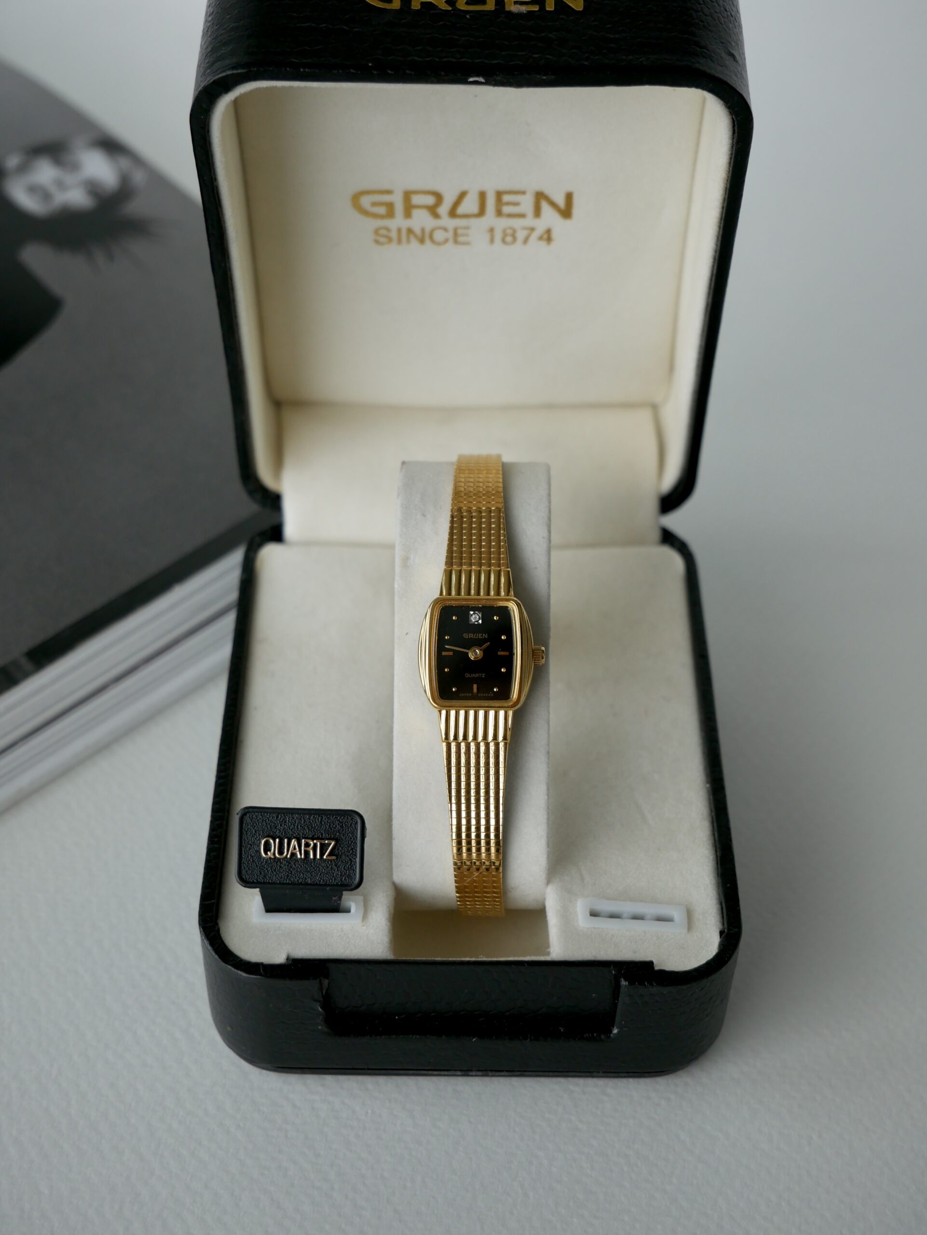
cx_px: 464
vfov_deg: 38.2
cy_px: 618
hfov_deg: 29.1
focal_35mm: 50
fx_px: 1784
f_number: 4.5
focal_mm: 25
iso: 200
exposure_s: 1/200
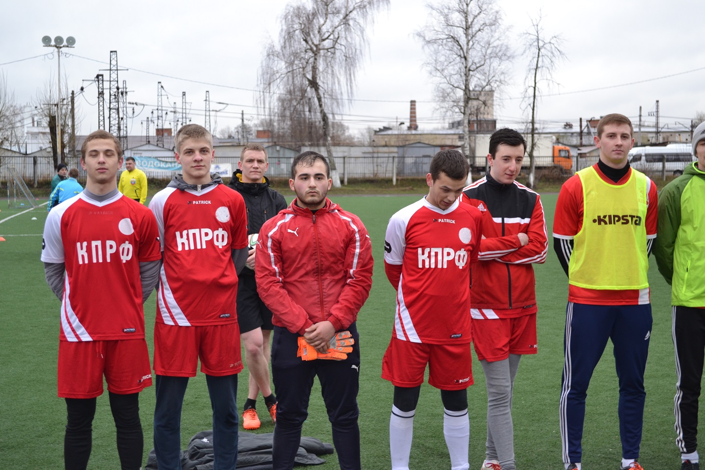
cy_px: 235
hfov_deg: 35.1
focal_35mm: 57
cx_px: 352
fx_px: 1116
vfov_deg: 23.8
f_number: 5
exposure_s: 1/80
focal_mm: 38
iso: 400
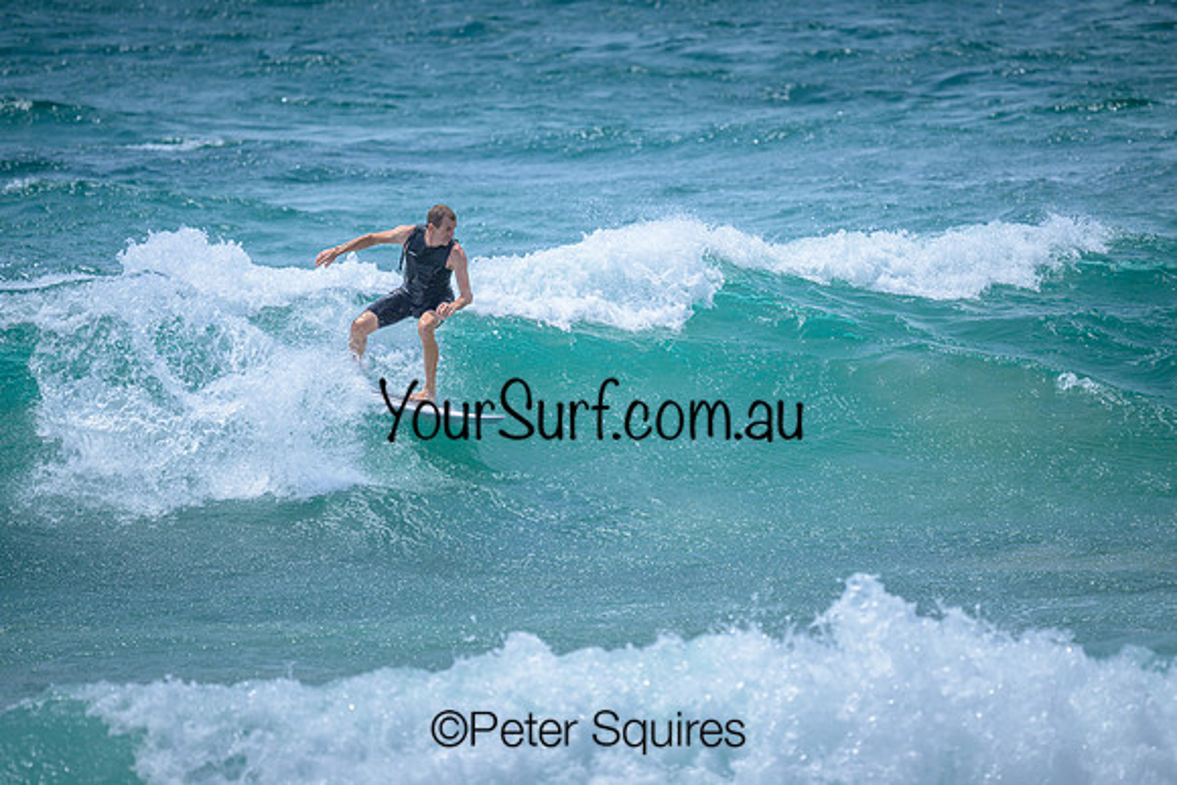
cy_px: 392
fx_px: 26160
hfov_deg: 2.6
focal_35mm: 800
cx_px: 588
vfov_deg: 1.7
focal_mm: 800
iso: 320
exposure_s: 1/3200
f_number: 6.3
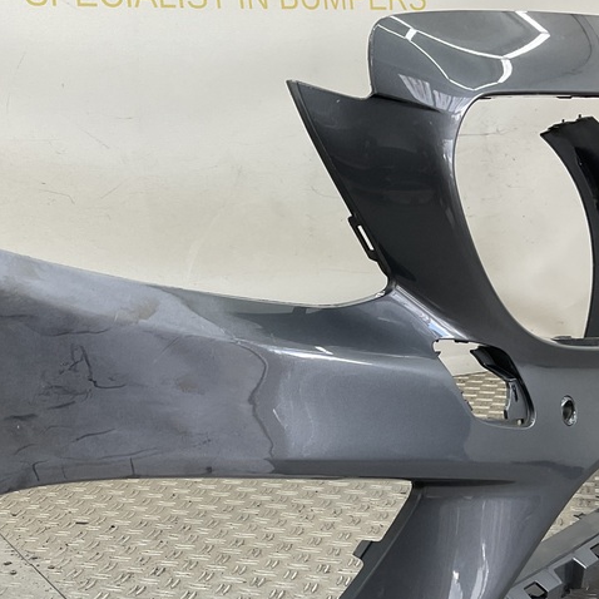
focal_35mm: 54
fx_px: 1057
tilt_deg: -15.3
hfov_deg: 30.9
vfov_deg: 31.1
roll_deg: +1.9
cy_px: 449
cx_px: 129
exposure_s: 1/120
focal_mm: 3
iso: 32
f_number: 1.8
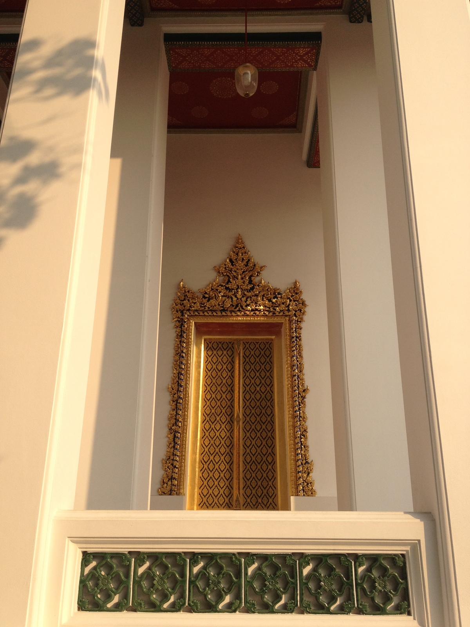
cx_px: 235
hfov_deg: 40.7
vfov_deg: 52.6
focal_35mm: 35
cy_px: 314
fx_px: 634
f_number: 2.4
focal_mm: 4.28
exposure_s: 1/986
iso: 64
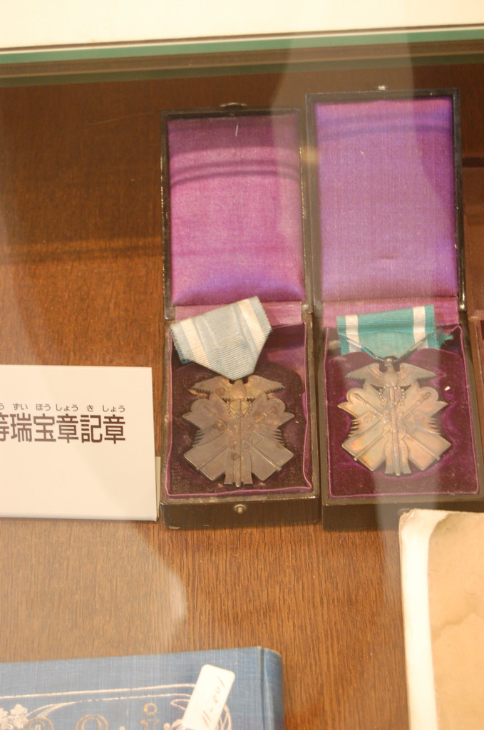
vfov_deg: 24.7
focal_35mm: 82
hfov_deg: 16.5
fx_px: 1670
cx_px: 242
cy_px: 365
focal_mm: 55
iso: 1000
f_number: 5.6
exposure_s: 1/8
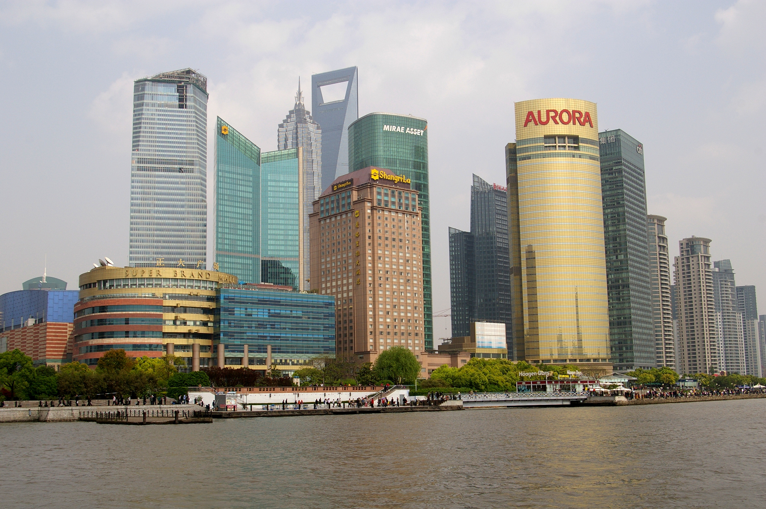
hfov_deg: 49.6
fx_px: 829
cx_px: 383
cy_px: 254
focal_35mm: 39
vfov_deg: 34.1
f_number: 8
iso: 200
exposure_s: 1/500
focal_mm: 26
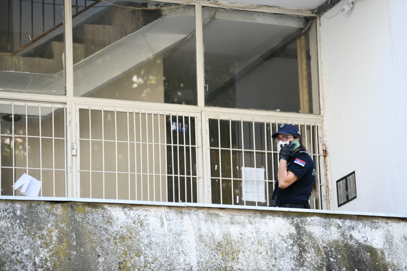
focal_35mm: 150
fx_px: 1696
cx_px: 204
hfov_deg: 13.7
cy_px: 136
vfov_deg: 9.1
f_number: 2.8
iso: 500
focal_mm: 150
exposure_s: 1/500
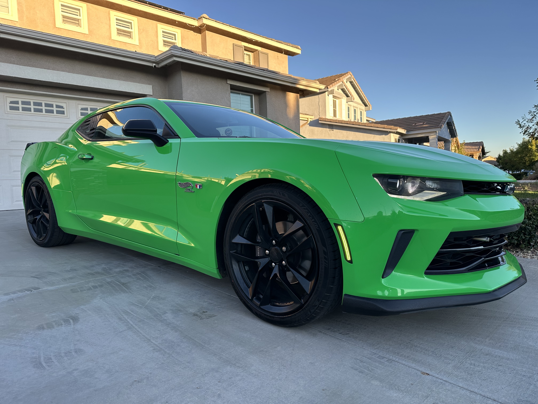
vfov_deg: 56.8
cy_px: 202
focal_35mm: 24
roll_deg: +2.6
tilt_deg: -2.7
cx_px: 269
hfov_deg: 71.6
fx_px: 373
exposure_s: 1/709
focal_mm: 6.86
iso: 80
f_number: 1.78
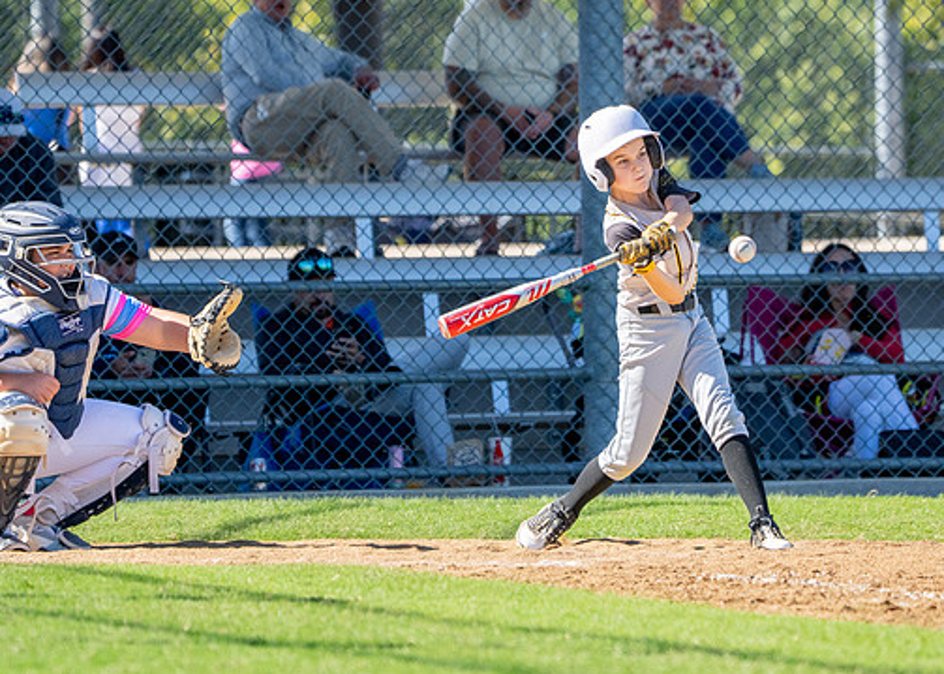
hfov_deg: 4.8
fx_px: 11150
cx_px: 569
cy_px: 235
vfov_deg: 3.5
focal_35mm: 416
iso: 1000
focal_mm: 256
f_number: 5.6
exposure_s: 1/3200
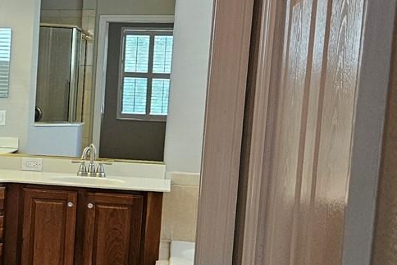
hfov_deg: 22.9
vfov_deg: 17.2
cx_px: -115
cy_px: 178
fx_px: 871
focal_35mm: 79
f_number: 1.8
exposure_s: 1/120
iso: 250
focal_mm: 5.4
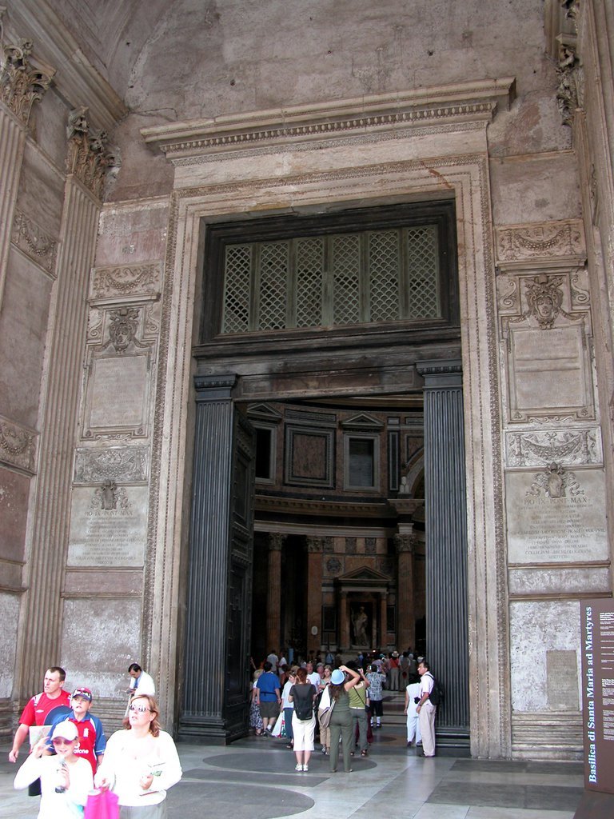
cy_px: 410
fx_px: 828
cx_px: 307
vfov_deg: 52.6
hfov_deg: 40.7
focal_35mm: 35
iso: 100
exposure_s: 1/30
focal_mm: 8.9
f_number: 2.8
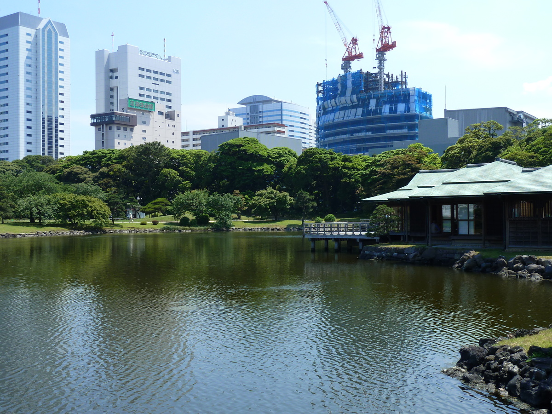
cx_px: 276
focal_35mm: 42
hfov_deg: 44.8
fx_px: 670
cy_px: 207
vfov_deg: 34.3
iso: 80
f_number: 4
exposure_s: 1/400
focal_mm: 6.9
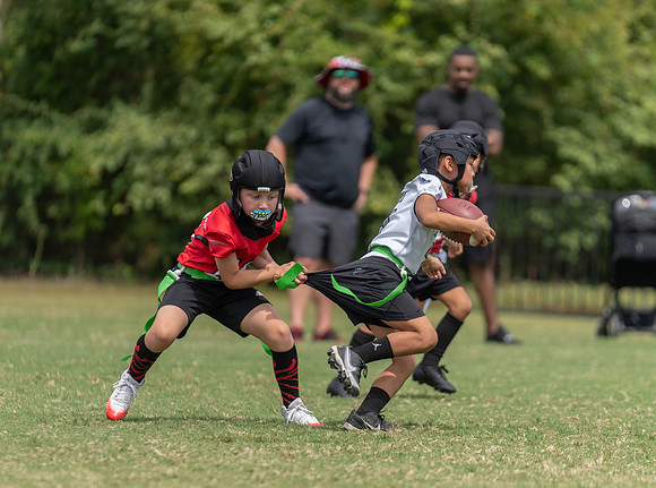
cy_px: 282
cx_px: 337
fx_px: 5381
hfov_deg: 7.0
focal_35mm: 285
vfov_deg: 5.2
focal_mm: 200
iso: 100
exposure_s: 1/1600
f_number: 2.8
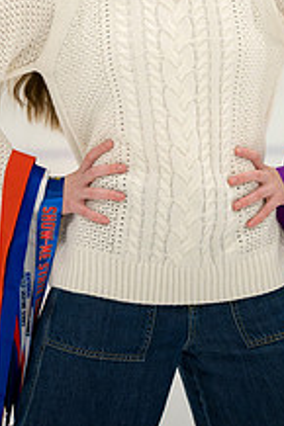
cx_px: 153
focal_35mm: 182
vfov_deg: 11.2
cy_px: 35
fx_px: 2157
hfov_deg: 7.5
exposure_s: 1/250
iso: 3200
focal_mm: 88
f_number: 8
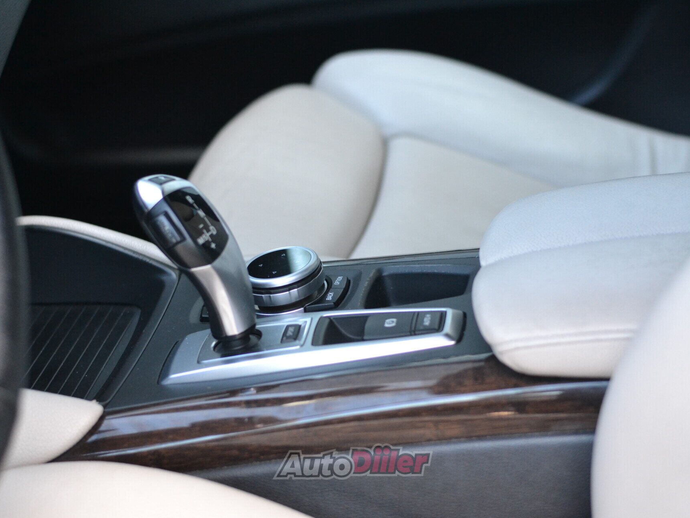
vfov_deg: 18.0
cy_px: 258
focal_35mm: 82
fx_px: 1634
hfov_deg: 23.8
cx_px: 353
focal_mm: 50
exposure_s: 1/500
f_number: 2.8
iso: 1600
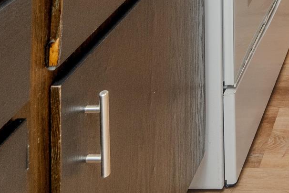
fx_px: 570
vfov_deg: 13.4
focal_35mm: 71
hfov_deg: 23.3
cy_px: -284
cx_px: 423
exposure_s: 1/4
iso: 400
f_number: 8
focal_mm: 14
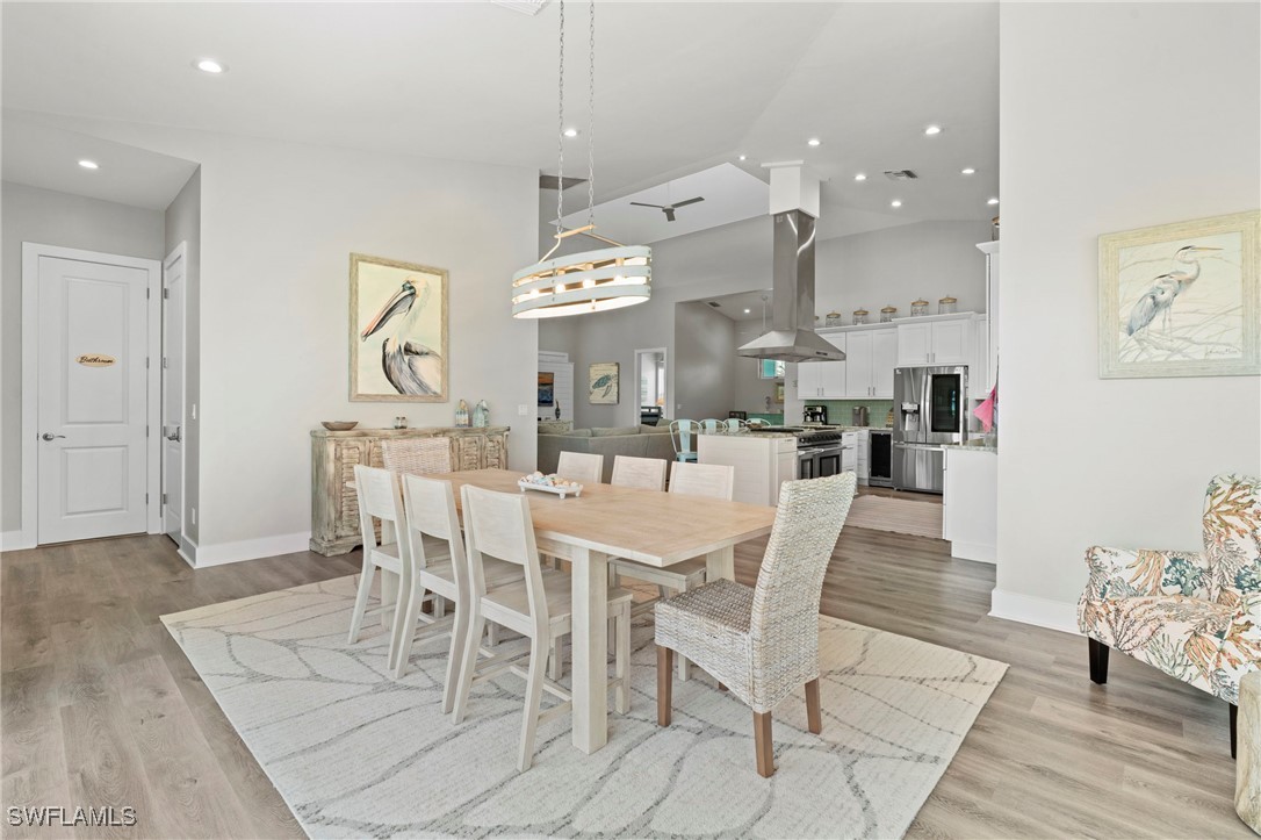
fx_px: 560
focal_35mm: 16
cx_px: 630
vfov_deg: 73.7
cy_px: 420
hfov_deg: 96.8
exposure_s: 1/6
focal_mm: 16
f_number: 9
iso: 200
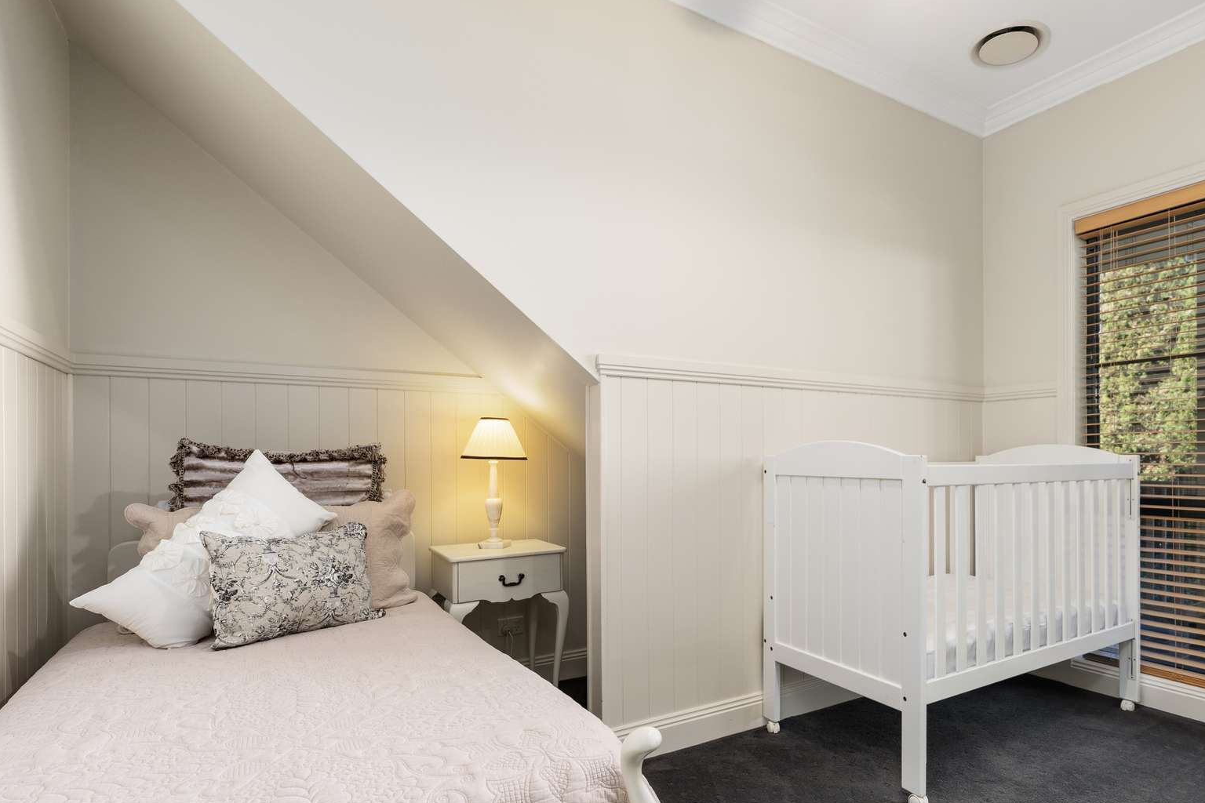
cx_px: 736
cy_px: 461
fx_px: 669
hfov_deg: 82.7
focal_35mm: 20
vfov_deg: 61.6
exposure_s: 1/8
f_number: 6.3
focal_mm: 16
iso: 320
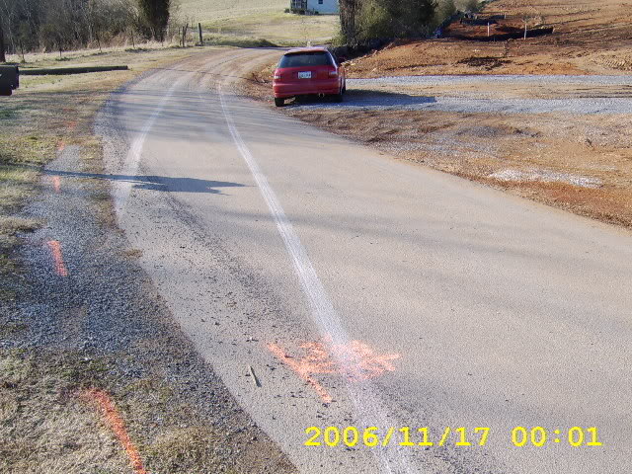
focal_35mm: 31
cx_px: 316
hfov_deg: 58.4
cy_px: 237
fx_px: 566
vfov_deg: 45.4
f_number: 5.6
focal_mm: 8.13
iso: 71
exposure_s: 1/136
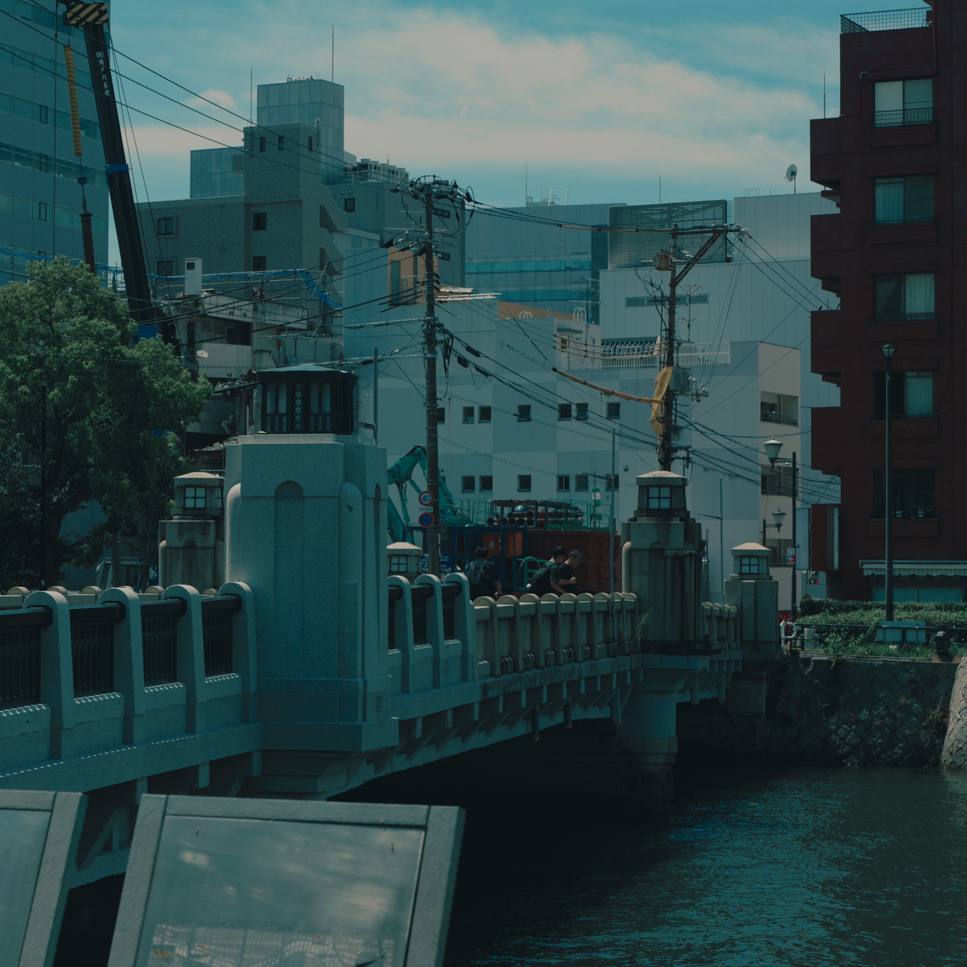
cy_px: 426
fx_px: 2939
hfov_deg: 18.6
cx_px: 291
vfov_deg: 18.7
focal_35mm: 93
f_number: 8
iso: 640
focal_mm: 49
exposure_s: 1/1300
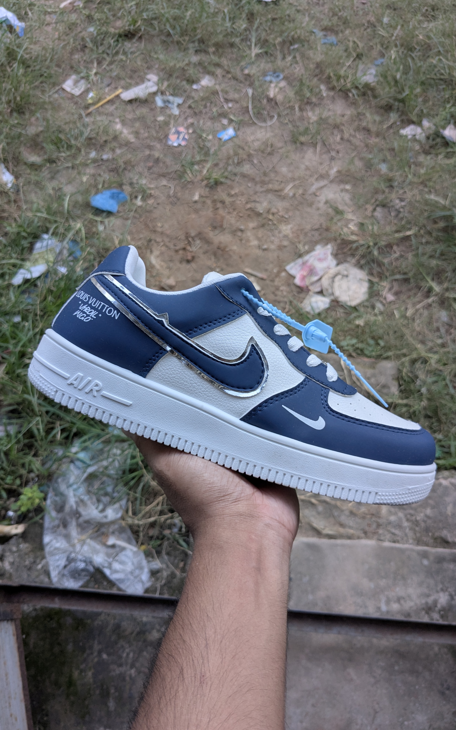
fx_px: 577
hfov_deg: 43.1
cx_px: 218
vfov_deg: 64.6
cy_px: 364
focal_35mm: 29
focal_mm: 4.38
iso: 57
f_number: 1.73
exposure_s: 1/33.3
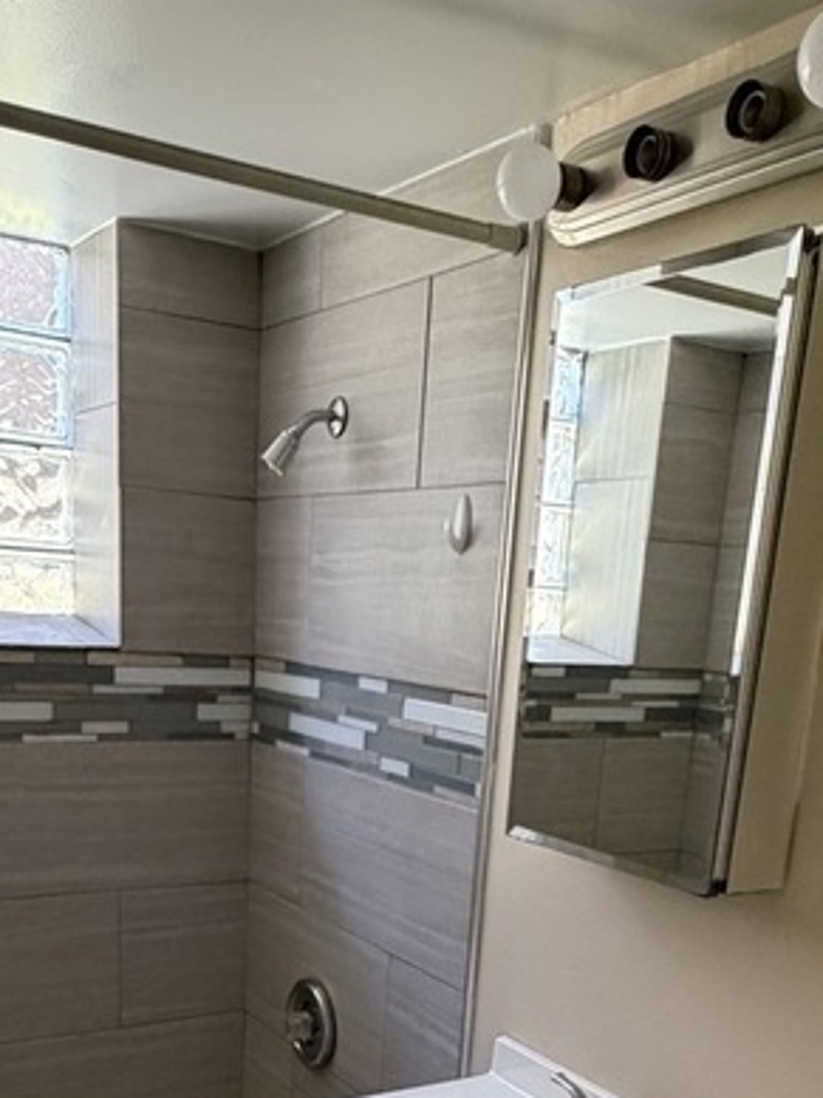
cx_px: 390
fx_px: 1236
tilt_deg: -18.4
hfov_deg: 36.8
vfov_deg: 43.6
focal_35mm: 39
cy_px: 993
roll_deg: -3.4
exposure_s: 1/74
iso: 320
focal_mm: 2.22
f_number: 2.2
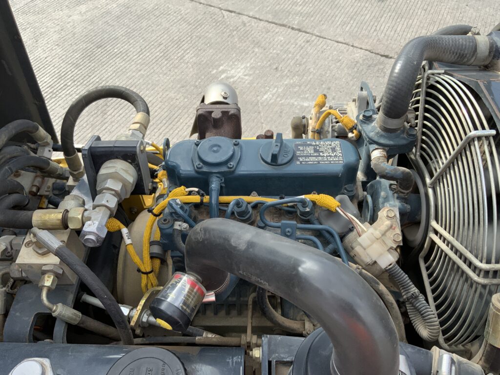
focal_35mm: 29
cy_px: 188
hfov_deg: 61.7
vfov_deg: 48.2
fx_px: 419
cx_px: 250
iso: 16
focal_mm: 3
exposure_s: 1/435
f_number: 1.8
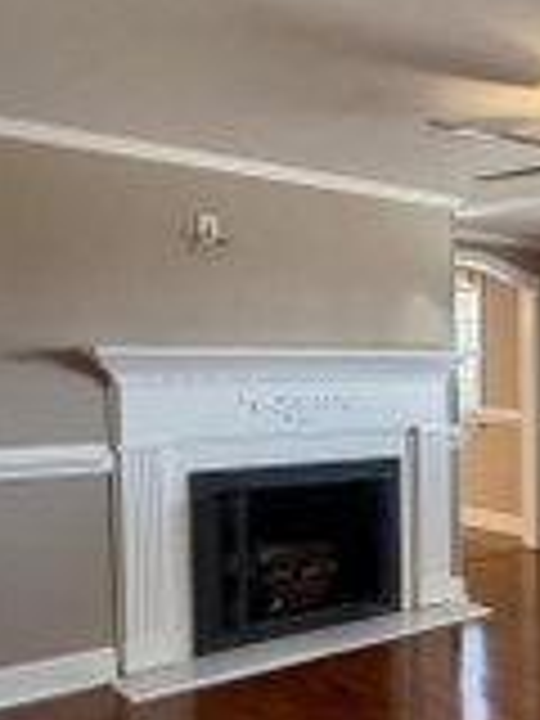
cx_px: 720
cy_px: 410
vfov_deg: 44.7
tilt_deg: -1.8
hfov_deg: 27.9
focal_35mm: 42
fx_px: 874
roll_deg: -0.6
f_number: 2.2
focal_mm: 2.22
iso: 320
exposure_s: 1/120
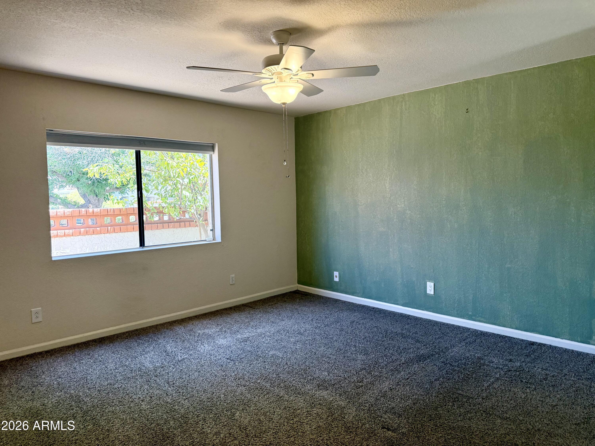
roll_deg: +1.0
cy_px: 223
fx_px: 413
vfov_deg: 56.8
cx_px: 298
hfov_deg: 71.6
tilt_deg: -3.7
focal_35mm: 24
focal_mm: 6.76
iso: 200
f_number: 1.78
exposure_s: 1/213
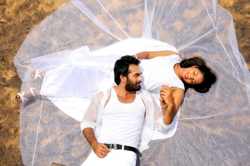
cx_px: 125
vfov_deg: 29.8
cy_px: 83
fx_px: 312
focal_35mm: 45
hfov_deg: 43.6
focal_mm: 30
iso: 100
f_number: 11
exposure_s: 1/320
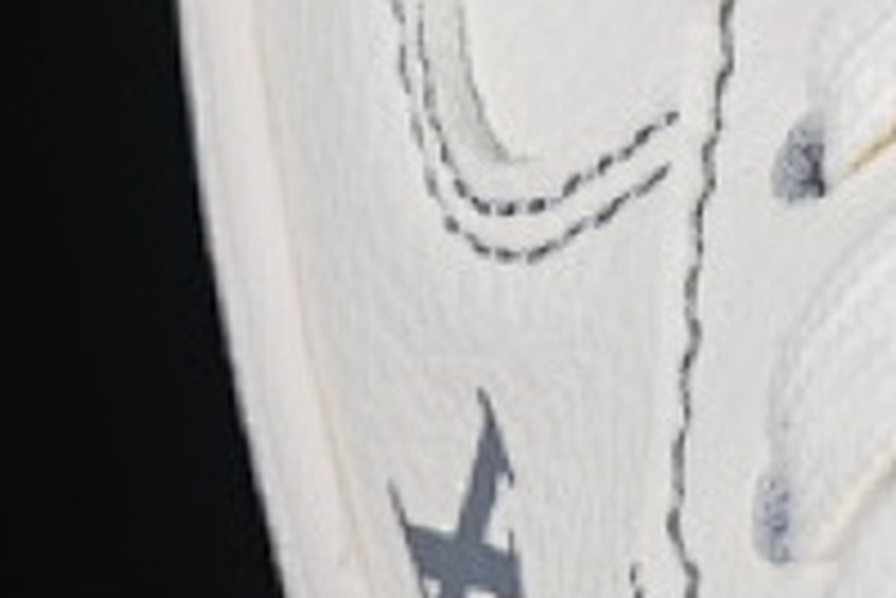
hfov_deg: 5.0
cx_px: 1396
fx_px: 10137
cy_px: -728
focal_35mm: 407
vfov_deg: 3.3
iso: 160
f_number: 7.1
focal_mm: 50
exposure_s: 1/80
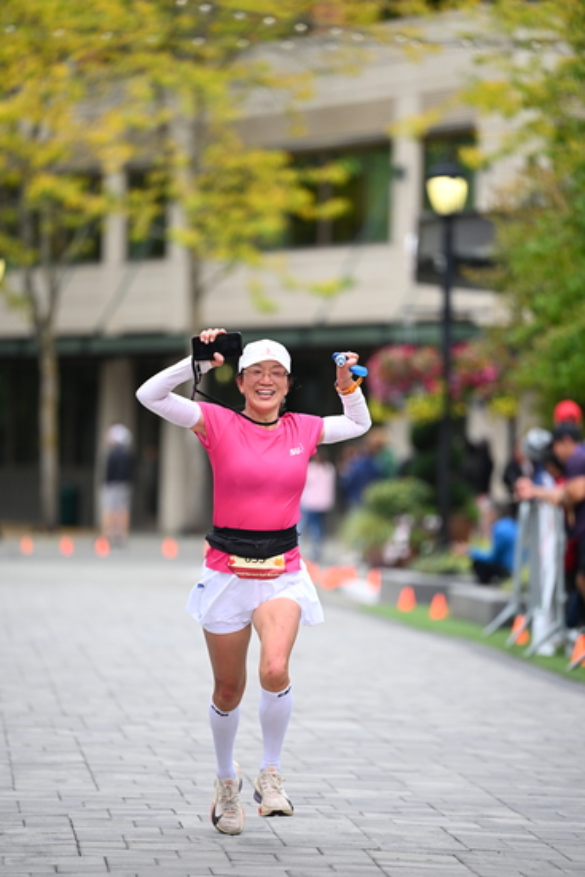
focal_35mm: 200
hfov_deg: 6.9
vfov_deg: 10.3
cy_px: 438
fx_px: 4872
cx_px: 292
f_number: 2.8
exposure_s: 1/1600
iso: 640
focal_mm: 200
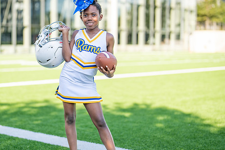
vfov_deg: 17.7
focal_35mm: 77
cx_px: 91
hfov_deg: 26.3
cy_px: 78
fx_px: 482
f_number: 1.2
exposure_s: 1/2000
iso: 100
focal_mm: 50
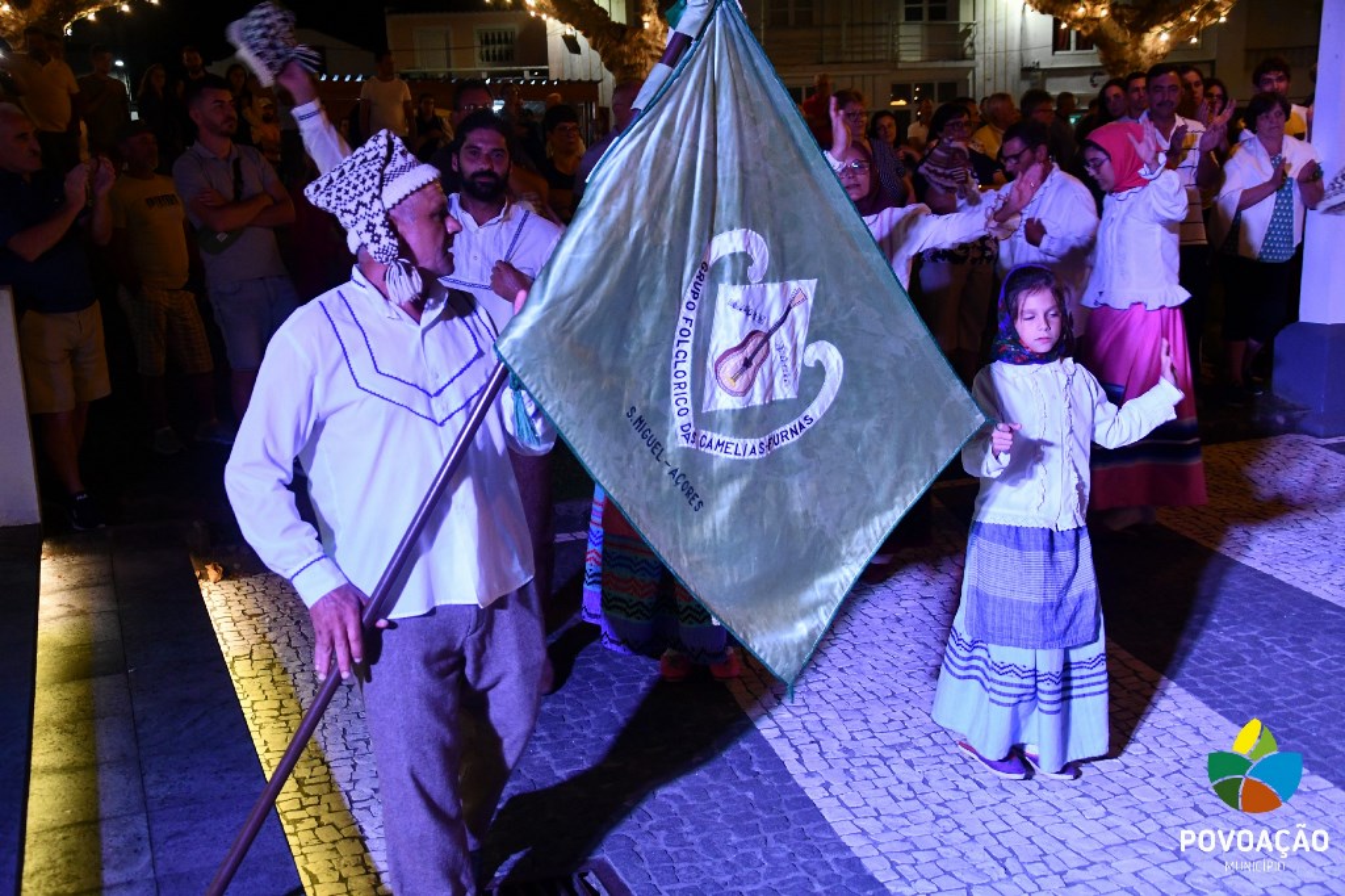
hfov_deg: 49.6
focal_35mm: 39
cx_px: 672
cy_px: 448
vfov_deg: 34.2
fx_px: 1457
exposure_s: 1/125
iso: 2200
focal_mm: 26
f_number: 4
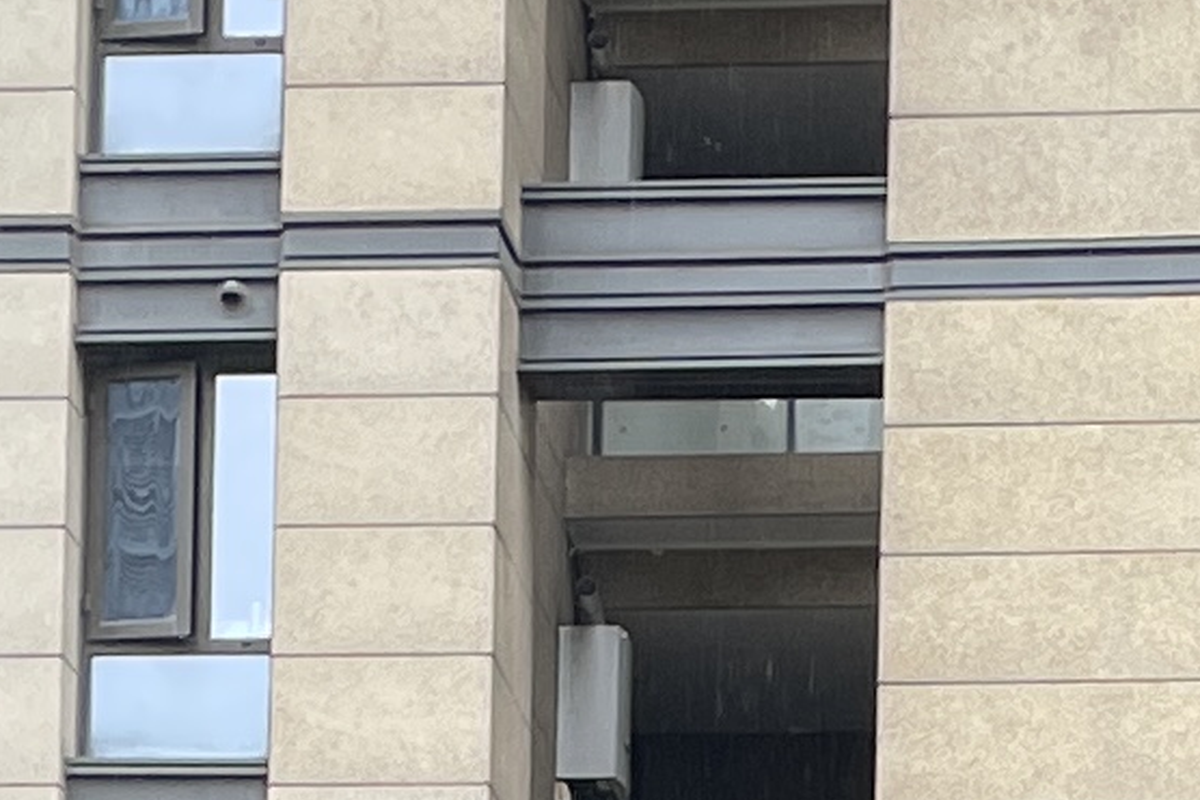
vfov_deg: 6.4
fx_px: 6535
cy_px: 2454
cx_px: 1144
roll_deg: -0.3
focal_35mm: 196
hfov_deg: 10.4
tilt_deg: +2.8
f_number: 1.6
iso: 32
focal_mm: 4.2
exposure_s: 1/155
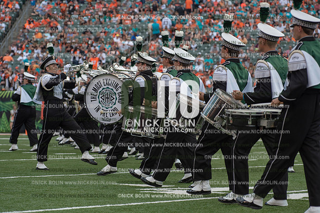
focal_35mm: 170
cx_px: 160
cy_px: 106
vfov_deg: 8.1
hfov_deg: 12.1
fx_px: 1511
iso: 400
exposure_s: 1/1250
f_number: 5.6
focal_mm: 170
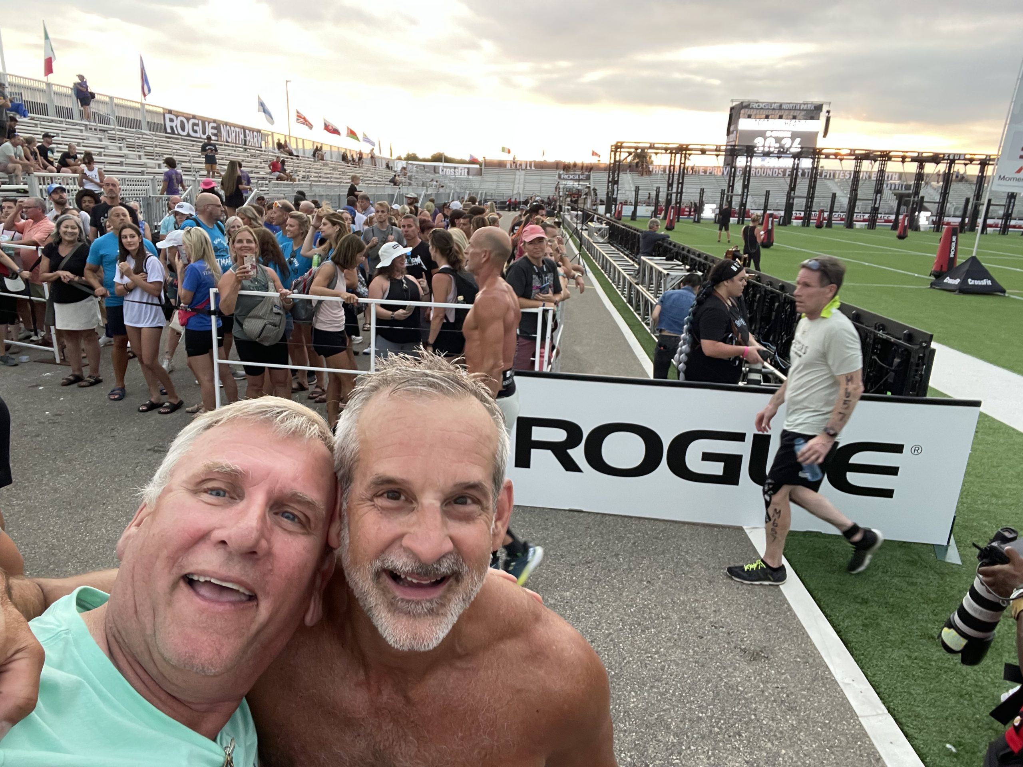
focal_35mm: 23
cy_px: 384
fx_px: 680
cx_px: 512
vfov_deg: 58.9
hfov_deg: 73.9
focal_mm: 2.71
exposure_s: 1/60
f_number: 2.2
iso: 125
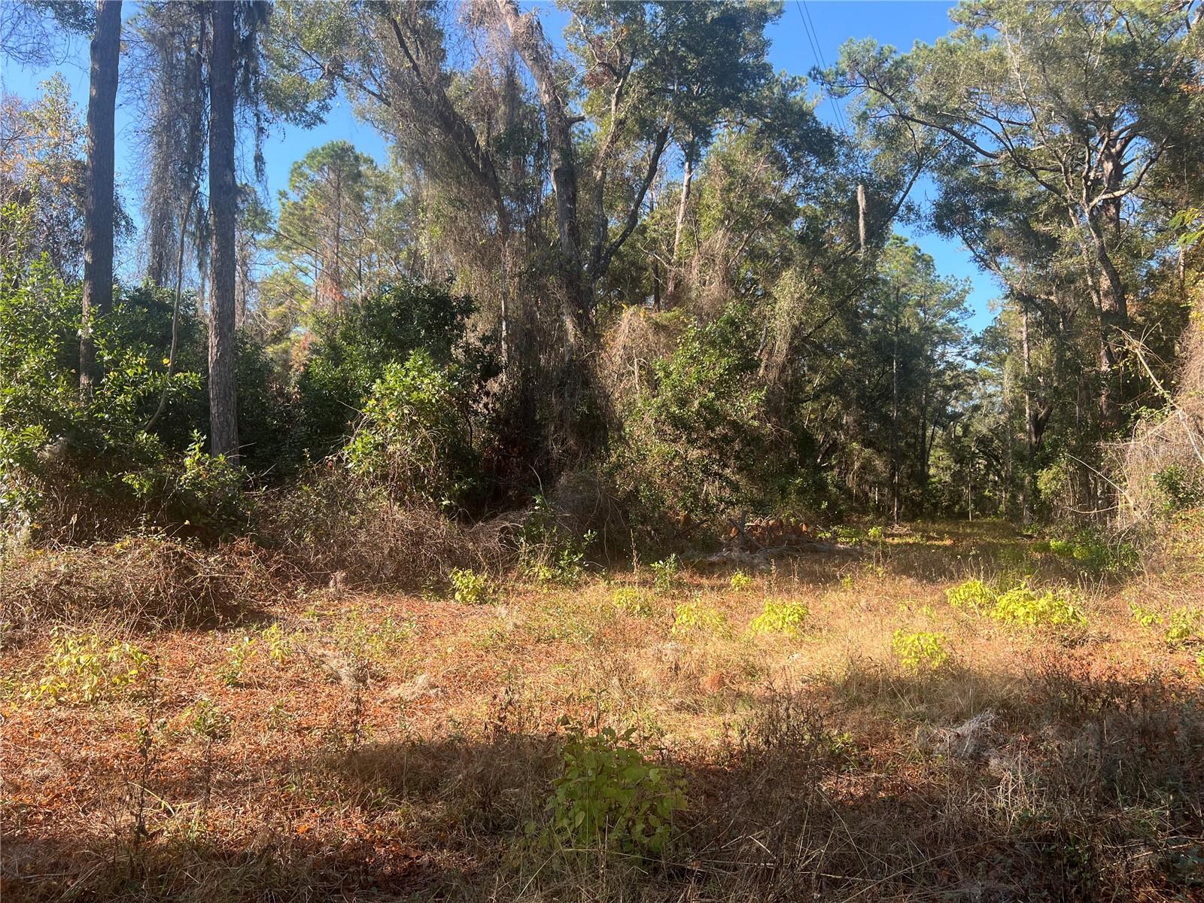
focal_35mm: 26
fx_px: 904
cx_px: 602
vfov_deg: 53.1
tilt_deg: +2.5
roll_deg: -0.4
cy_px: 452
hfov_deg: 67.3
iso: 50
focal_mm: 5.7
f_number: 1.5
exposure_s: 1/840
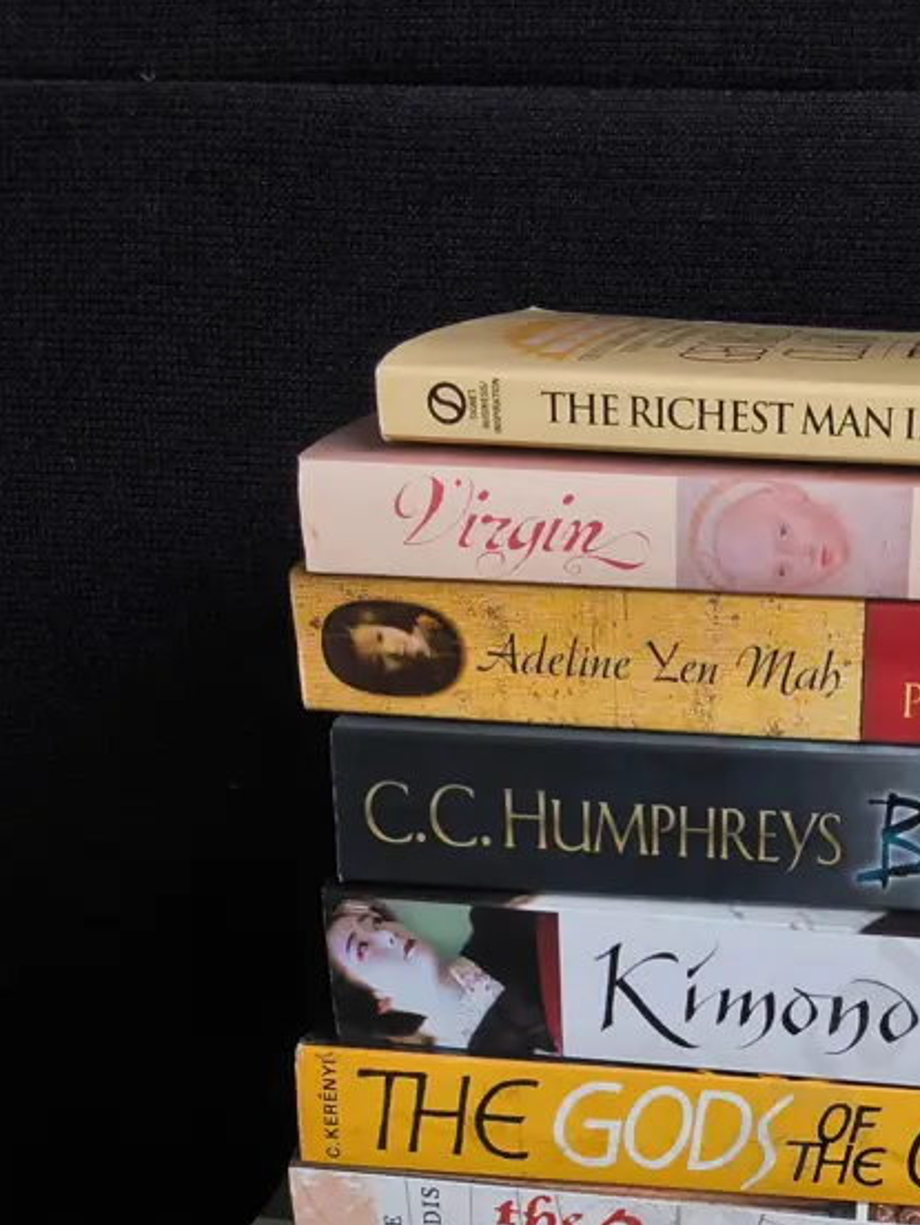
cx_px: 829
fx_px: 1771
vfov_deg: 36.1
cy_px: 1072
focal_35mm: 50
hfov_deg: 28.0
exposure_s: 1/100
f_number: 2
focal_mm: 2.87
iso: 32
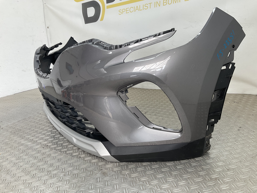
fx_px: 215
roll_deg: +5.6
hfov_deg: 61.7
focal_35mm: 29
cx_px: 128
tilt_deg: -17.8
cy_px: 96
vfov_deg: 48.2
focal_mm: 3
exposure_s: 1/123
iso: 16
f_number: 1.8
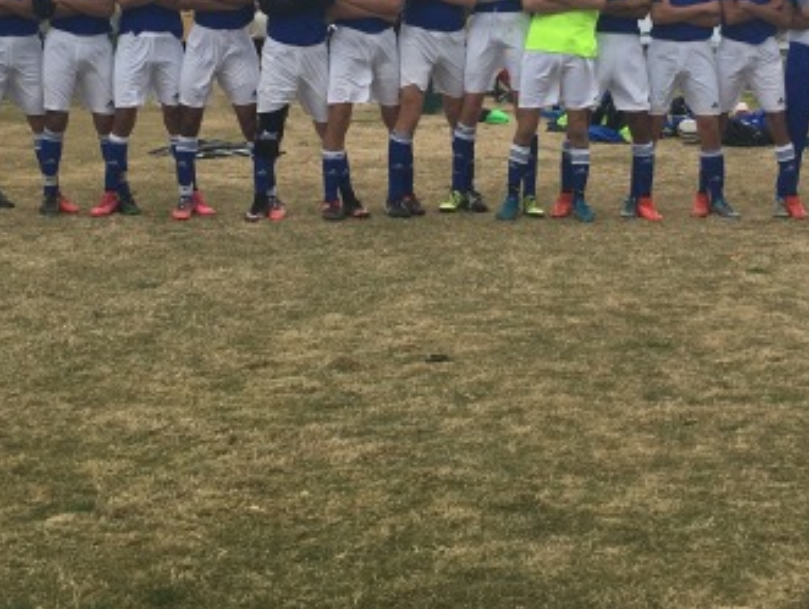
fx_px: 1638
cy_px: 113
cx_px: 530
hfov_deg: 27.6
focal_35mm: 70
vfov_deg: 20.8
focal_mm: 4.15
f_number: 2.2
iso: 25
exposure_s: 1/801
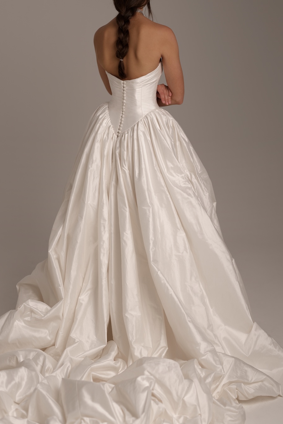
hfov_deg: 18.4
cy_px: 180
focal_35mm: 74
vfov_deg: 27.3
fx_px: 872
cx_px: 126
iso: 50
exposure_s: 1/400
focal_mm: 50
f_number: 1.2
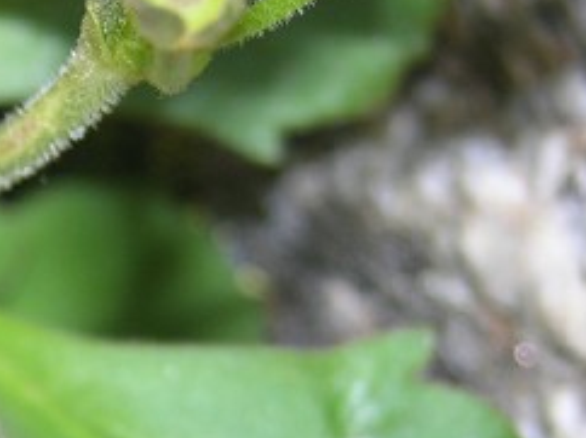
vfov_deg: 4.0
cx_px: -131
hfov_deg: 5.3
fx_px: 6308
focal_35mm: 373
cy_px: 680
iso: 50
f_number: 3.5
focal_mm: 22.3
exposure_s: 1/120
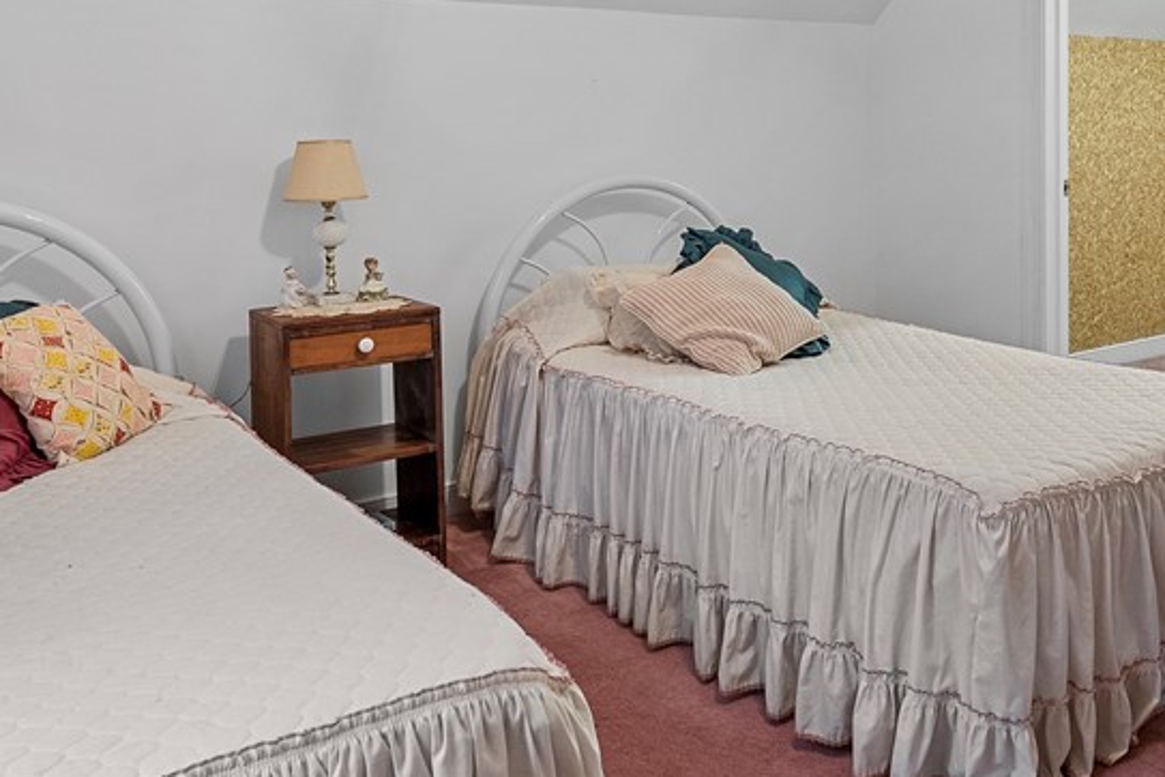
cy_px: 187
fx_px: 1133
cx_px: 786
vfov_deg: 36.9
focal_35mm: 35
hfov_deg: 53.3
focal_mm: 17.5
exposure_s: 1/1.25
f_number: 8
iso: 800
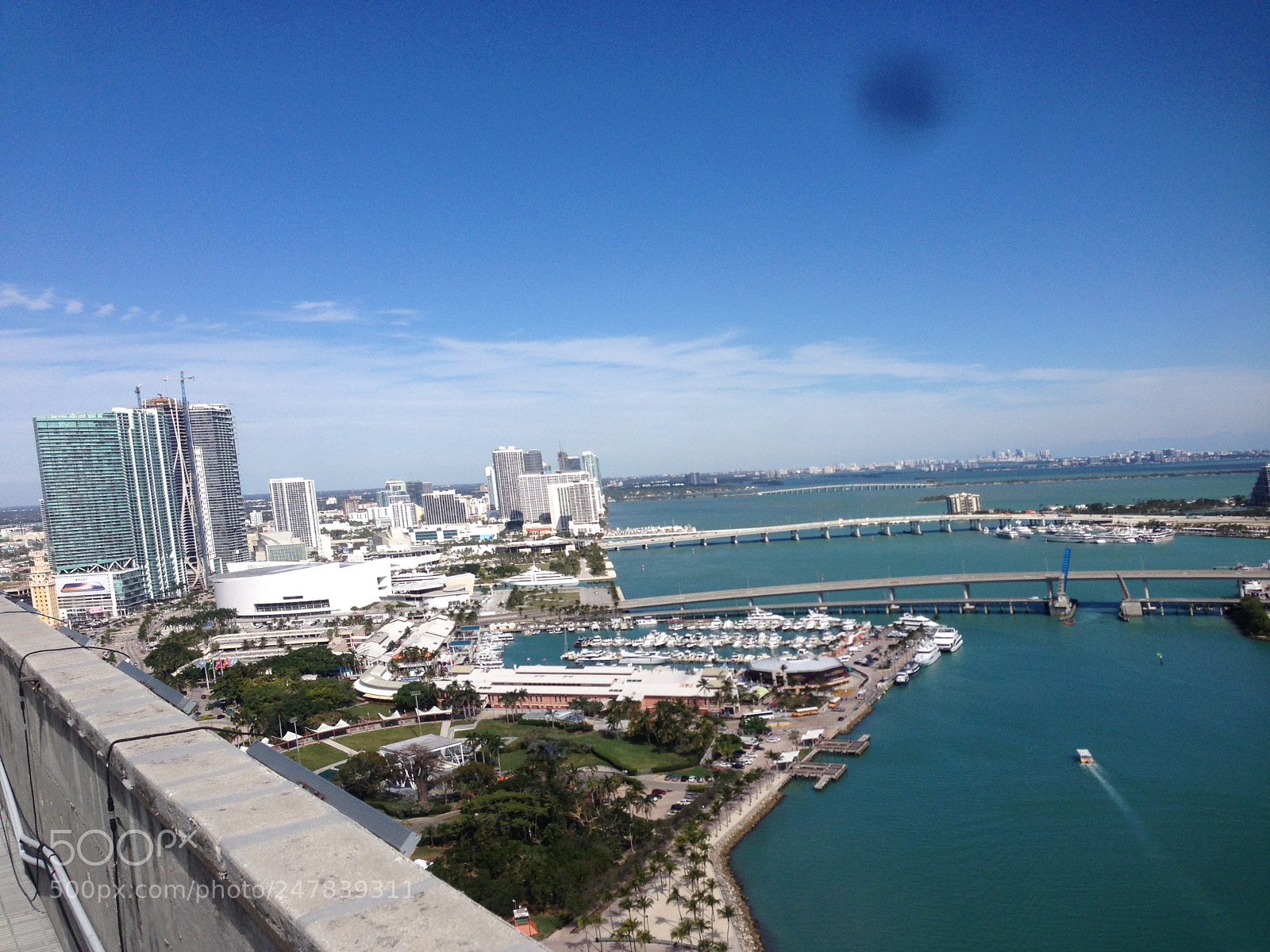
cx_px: 635
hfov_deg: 55.4
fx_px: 1211
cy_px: 476
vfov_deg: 42.9
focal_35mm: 33
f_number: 2.4
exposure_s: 1/2857
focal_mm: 4.12
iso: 50
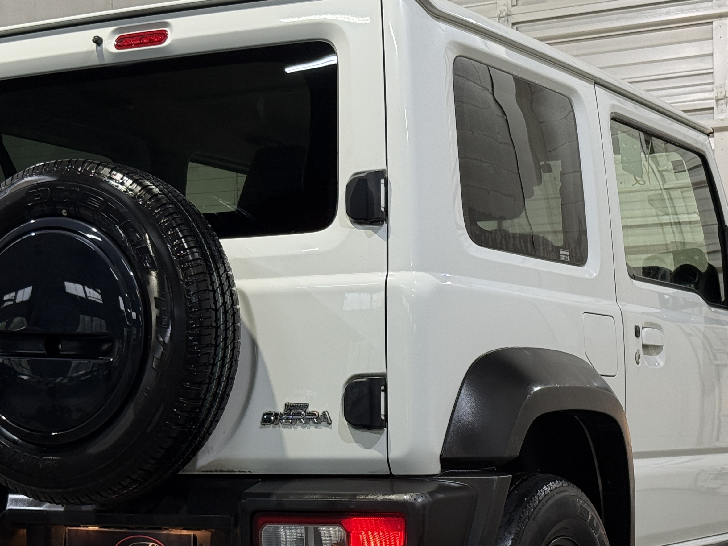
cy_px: 392
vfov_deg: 17.9
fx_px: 1725
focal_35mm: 82
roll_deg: +0.9
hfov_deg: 23.8
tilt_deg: +0.0
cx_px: 354
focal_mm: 6.76
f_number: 1.78
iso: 100
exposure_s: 1/60
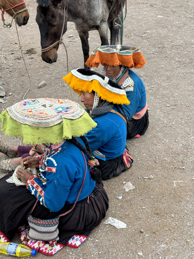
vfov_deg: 39.7
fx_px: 359
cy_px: 130
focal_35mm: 48
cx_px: 97
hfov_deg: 30.3
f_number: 1.78
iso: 64
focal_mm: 6.76
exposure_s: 1/1818
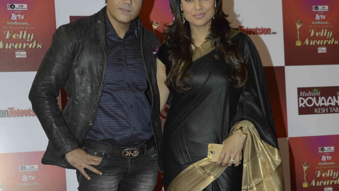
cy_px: 160
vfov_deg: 16.8
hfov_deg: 29.8
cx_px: 170
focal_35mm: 71
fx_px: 638
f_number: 8
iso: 800
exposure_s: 1/160
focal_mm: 30
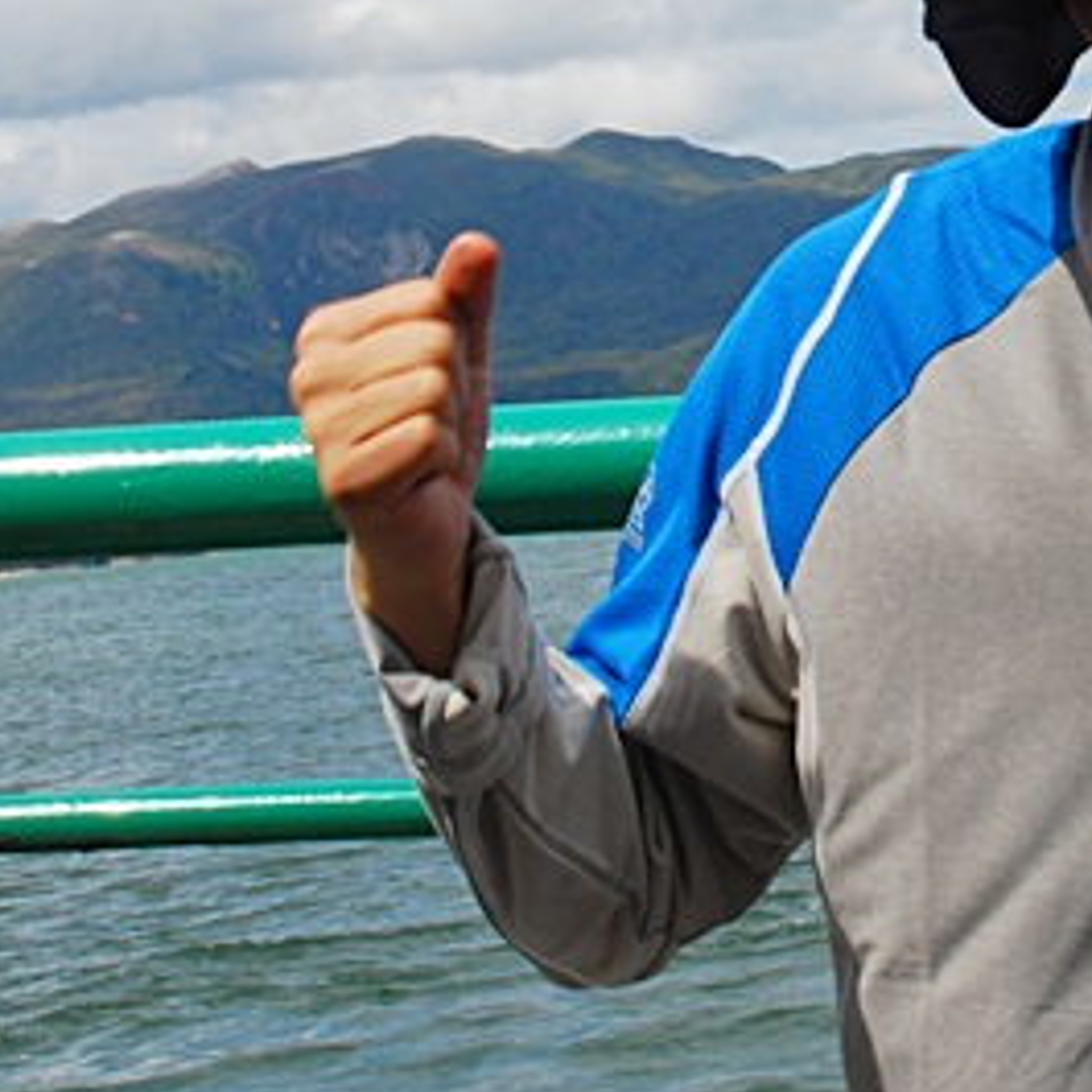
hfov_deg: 14.5
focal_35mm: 119
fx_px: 4257
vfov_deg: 14.4
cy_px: 70
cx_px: 977
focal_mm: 31
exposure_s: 1/60
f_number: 25
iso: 220
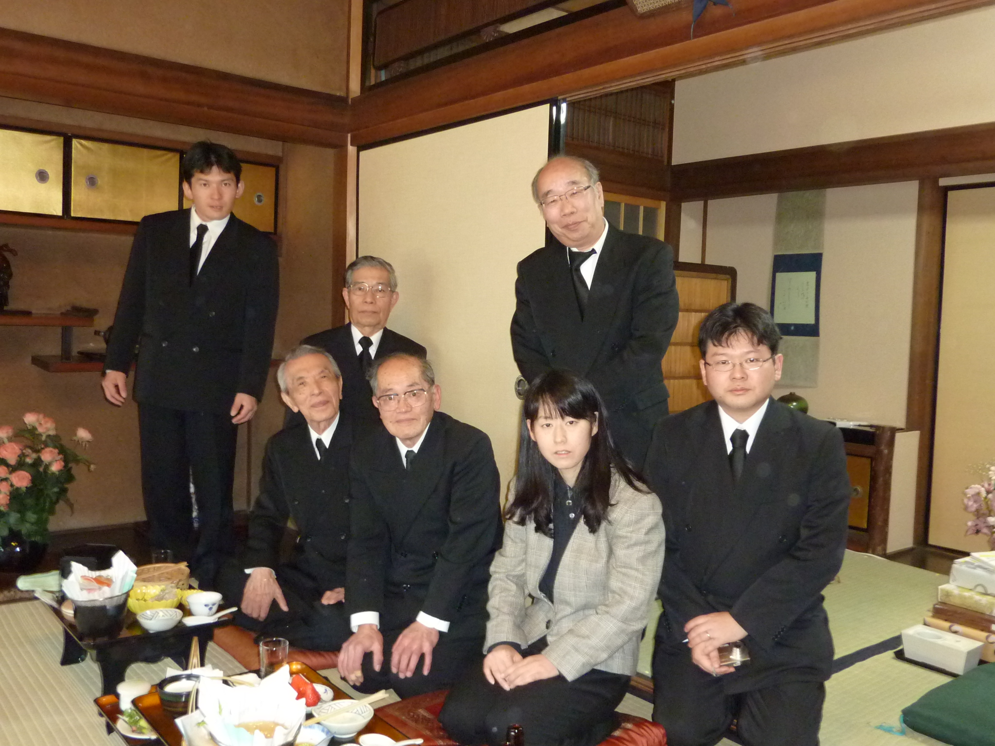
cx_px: 498
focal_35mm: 29
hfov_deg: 61.7
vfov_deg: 48.2
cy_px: 373
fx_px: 834
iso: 400
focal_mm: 4.1
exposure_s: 1/30
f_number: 3.3
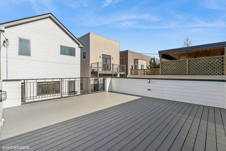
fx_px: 100
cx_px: 113
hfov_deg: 96.7
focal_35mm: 16
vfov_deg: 73.7
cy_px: 76
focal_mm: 16
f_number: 8
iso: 320
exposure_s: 1/1250
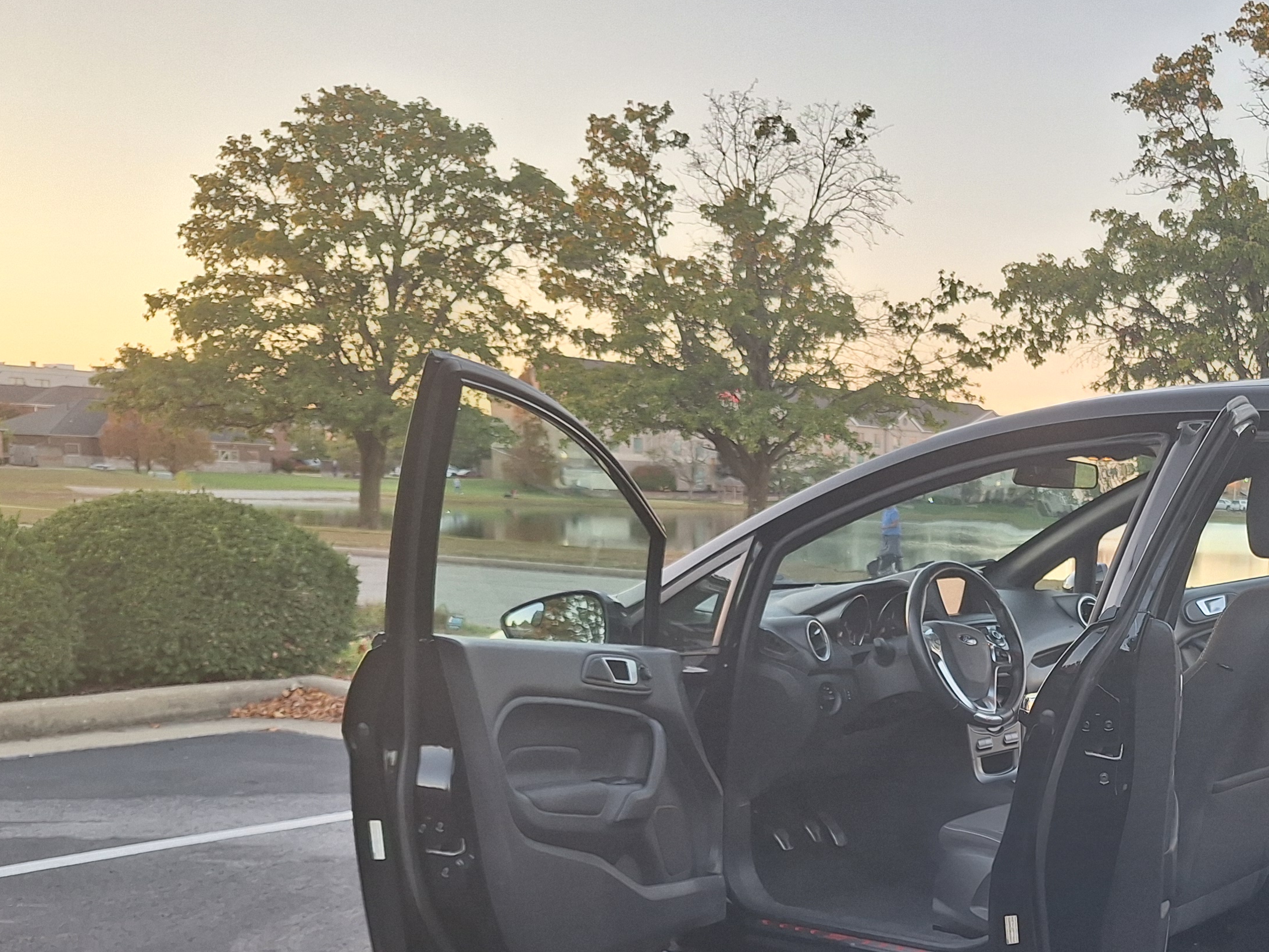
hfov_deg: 41.9
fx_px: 1577
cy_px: 801
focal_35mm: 43
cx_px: 1014
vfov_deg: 32.4
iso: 50
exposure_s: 1/120
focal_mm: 5.54
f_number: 1.8
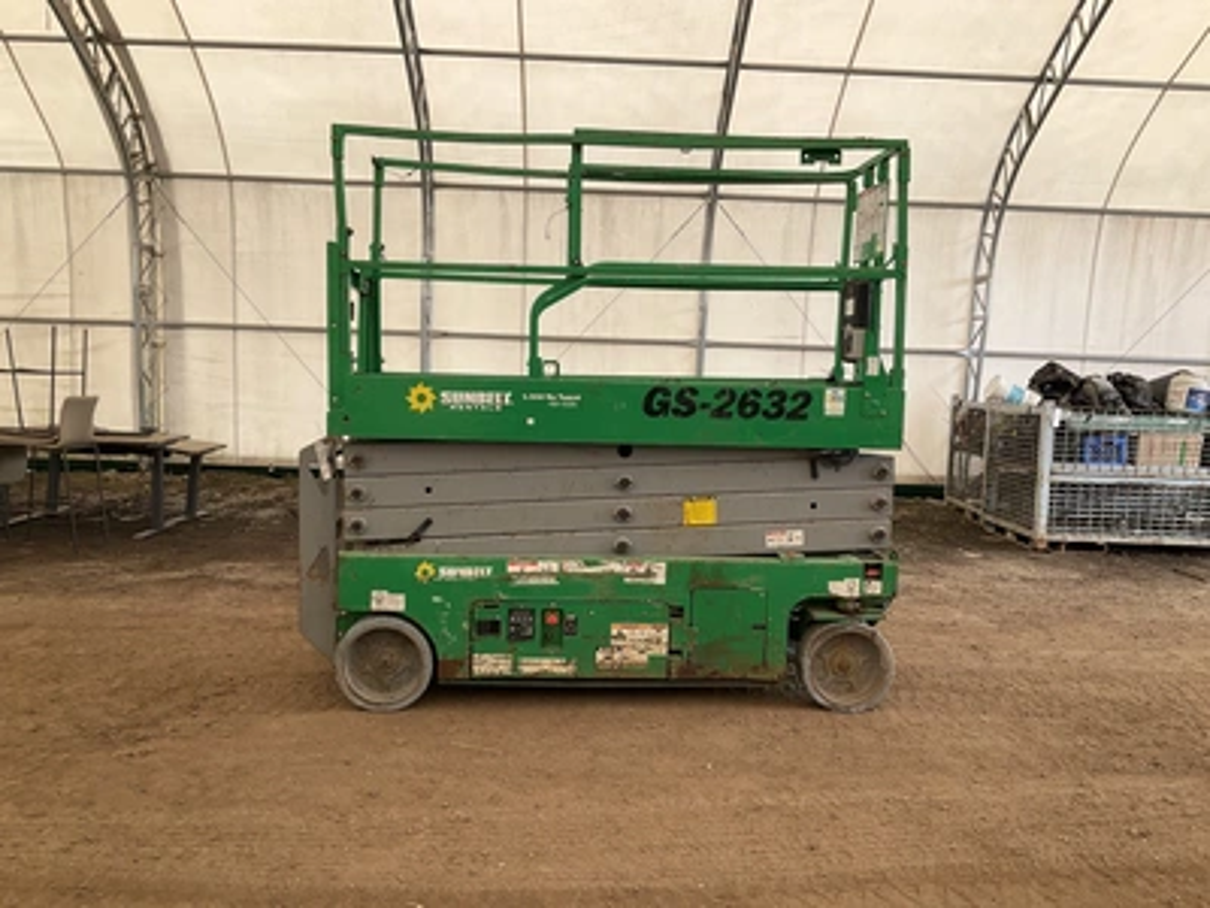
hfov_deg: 61.7
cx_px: 605
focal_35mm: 29
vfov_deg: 48.2
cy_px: 454
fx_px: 1014
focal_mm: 3
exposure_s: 1/122
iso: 16
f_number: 1.8
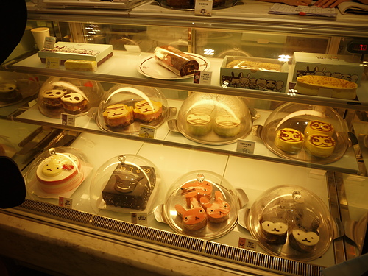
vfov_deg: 49.7
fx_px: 298
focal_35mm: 28
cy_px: 138
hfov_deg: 63.4
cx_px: 184
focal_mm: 14
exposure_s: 1/100
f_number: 2.5
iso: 100
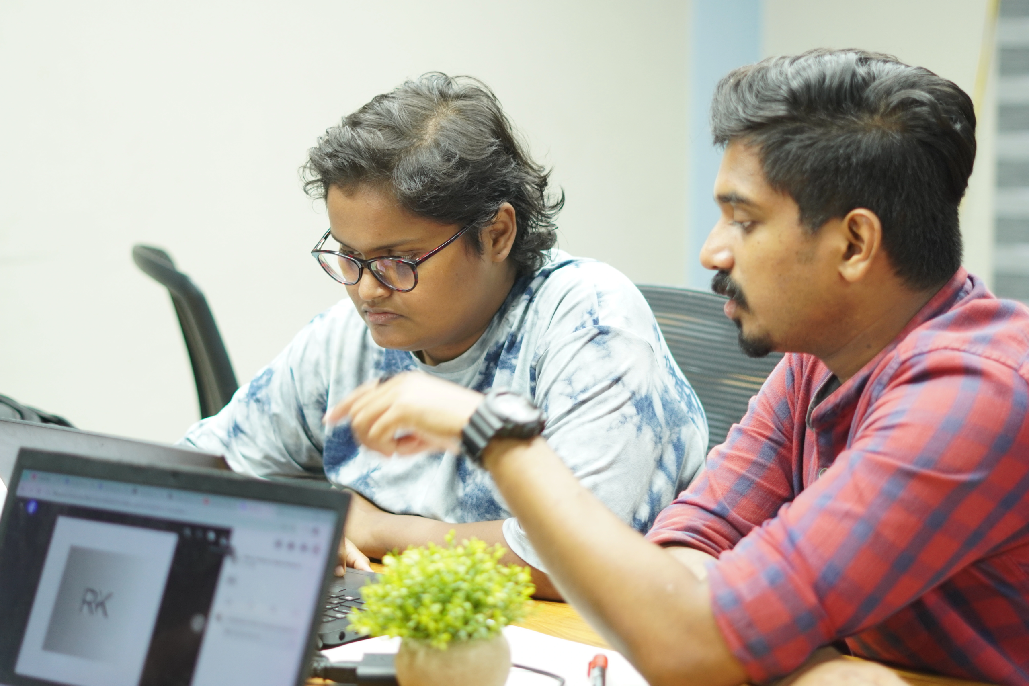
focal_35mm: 75
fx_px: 2144
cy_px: 343
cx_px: 514
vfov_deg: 18.2
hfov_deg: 27.0
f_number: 1.8
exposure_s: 1/80
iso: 500
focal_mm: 50
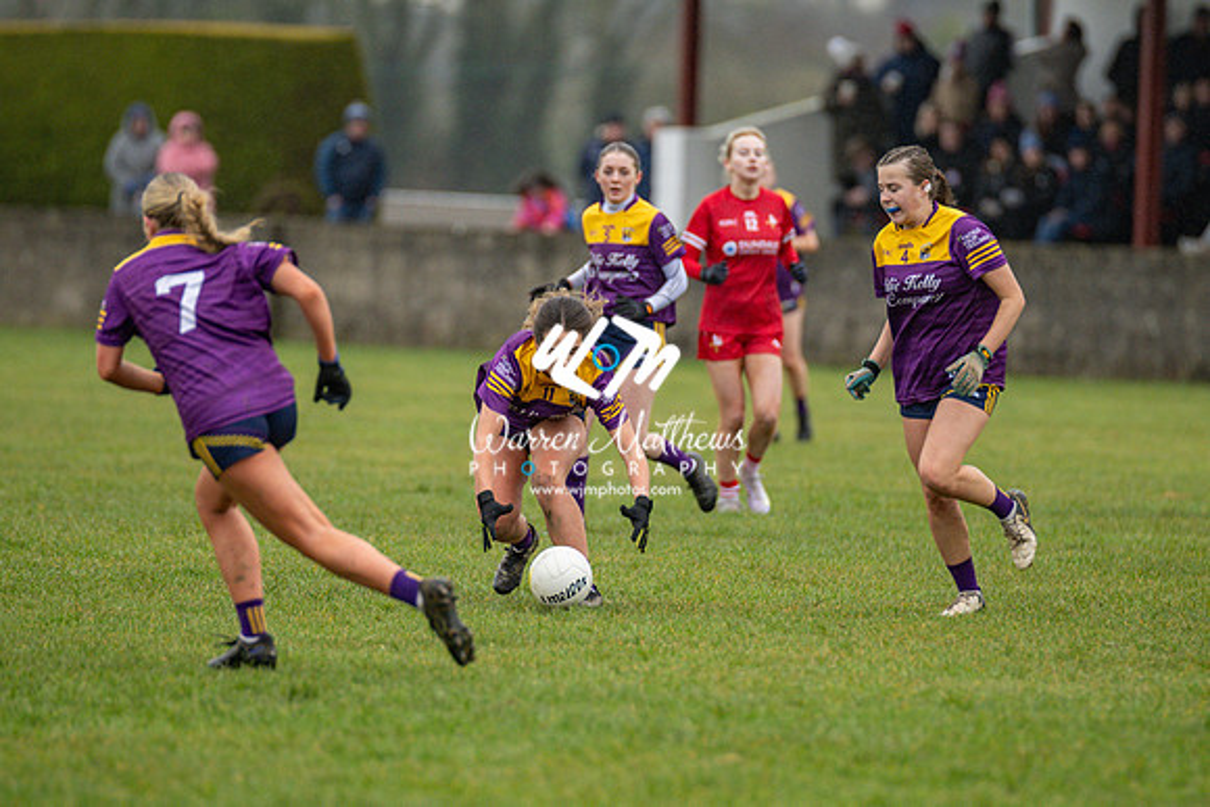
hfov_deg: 4.7
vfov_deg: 3.1
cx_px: 623
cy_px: 444
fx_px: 14733
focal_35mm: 438
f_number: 2.8
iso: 900
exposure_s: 1/640
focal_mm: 300
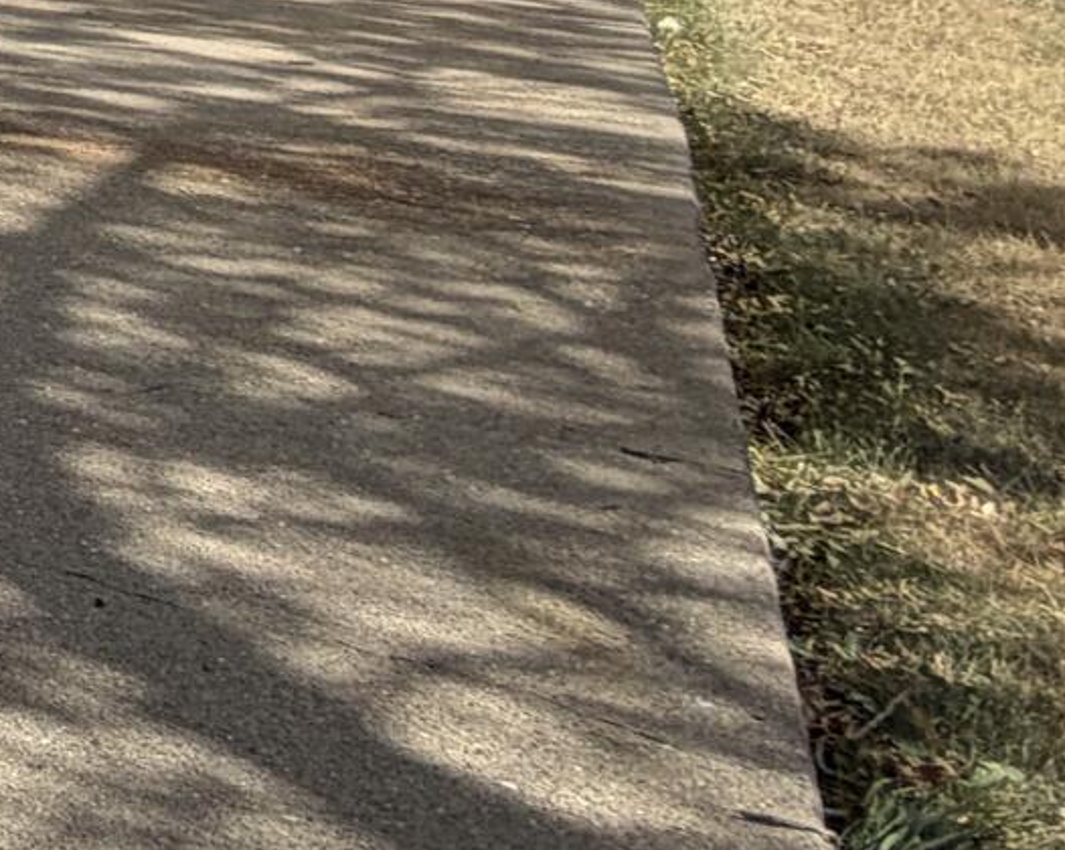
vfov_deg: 17.7
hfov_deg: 14.1
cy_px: -417
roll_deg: +0.4
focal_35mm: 78
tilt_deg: +1.7
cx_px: -1626
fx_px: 2457
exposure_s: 1/770
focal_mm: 2.22
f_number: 2.2
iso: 25
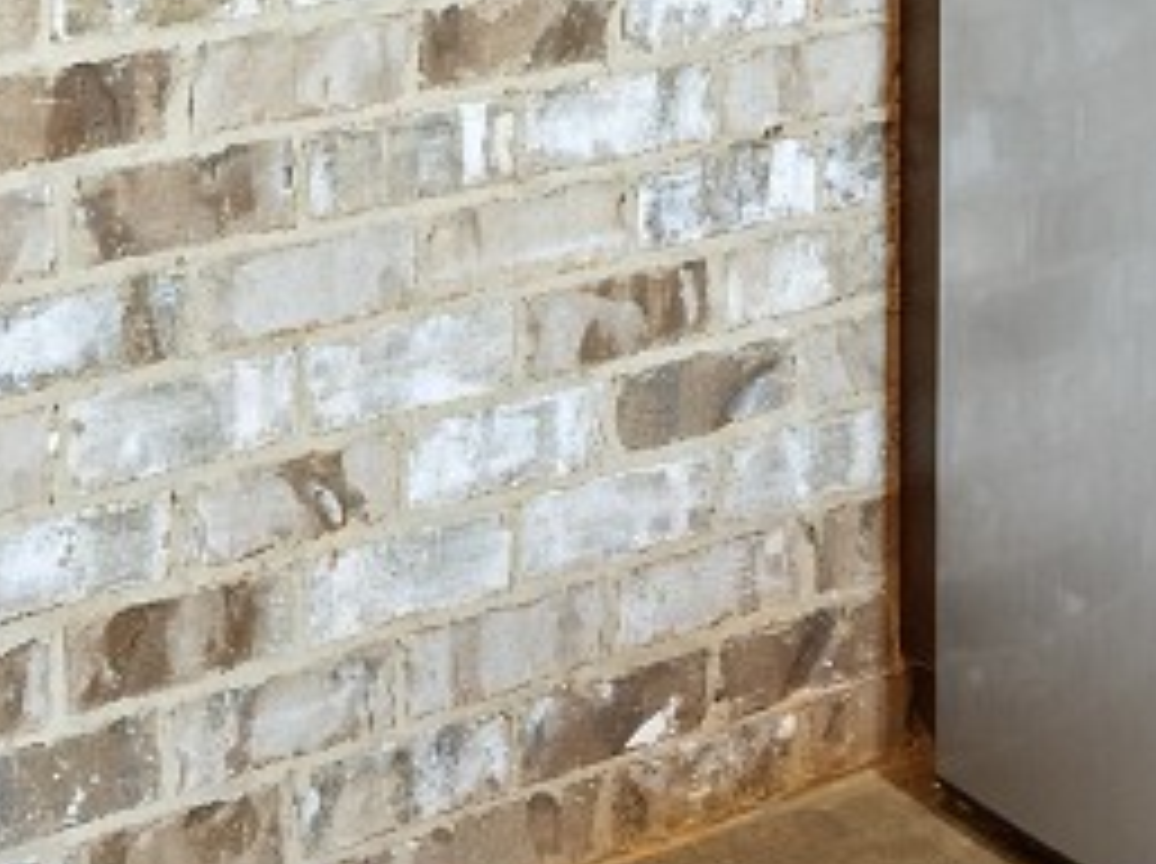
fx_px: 3368
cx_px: 607
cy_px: -526
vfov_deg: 13.5
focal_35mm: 101
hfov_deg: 19.5
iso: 400
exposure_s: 1/2
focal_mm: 9
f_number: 5.6
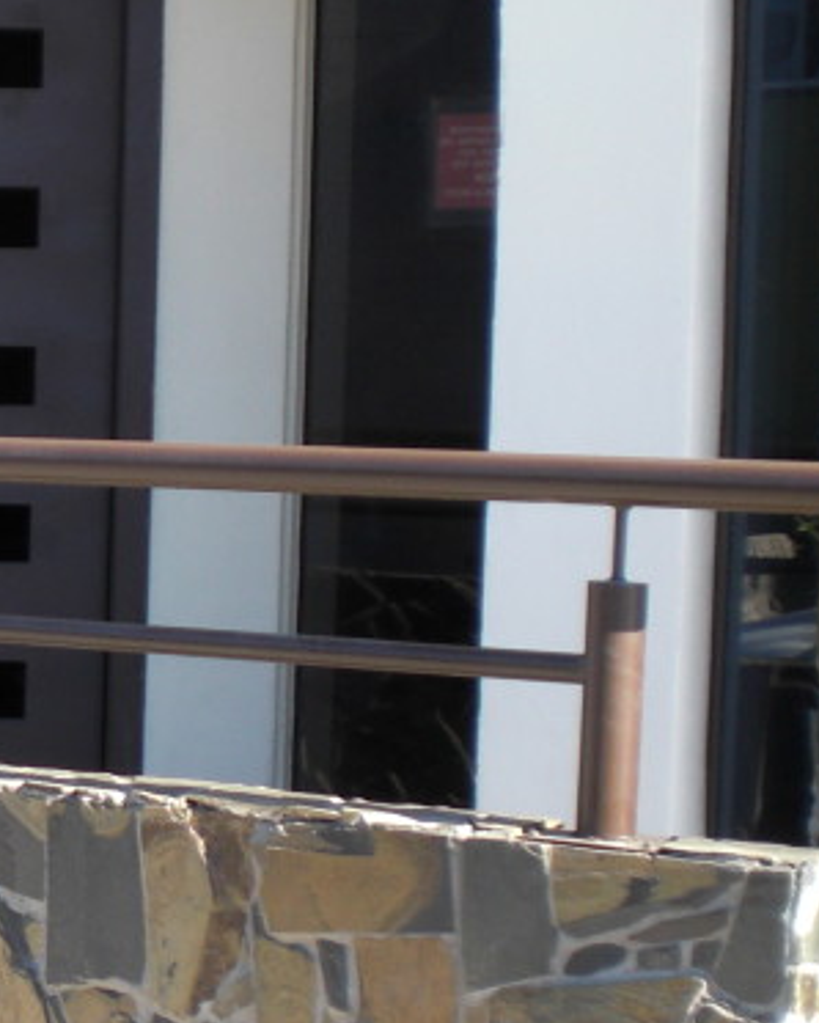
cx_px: -330
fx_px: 3088
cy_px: 566
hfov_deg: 14.3
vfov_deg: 18.8
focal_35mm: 102
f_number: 3.1
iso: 64
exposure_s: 1/200
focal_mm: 6.3
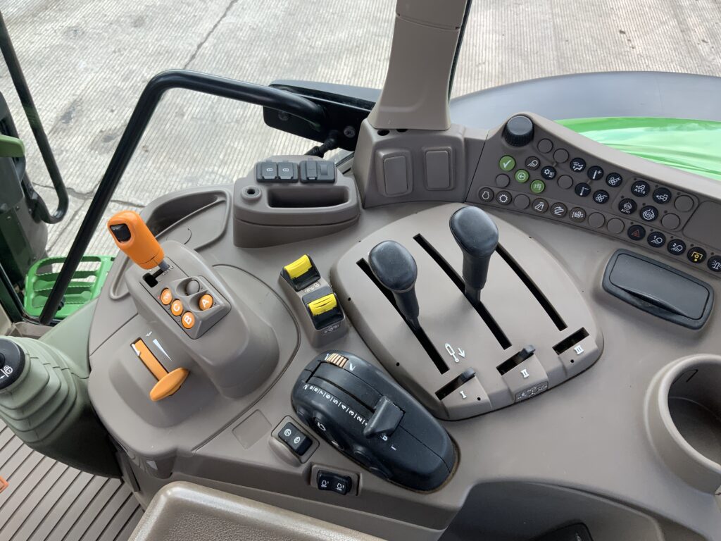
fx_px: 604
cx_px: 360
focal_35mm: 29
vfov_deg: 48.2
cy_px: 270
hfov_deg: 61.7
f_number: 1.8
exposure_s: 1/202
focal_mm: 3
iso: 16
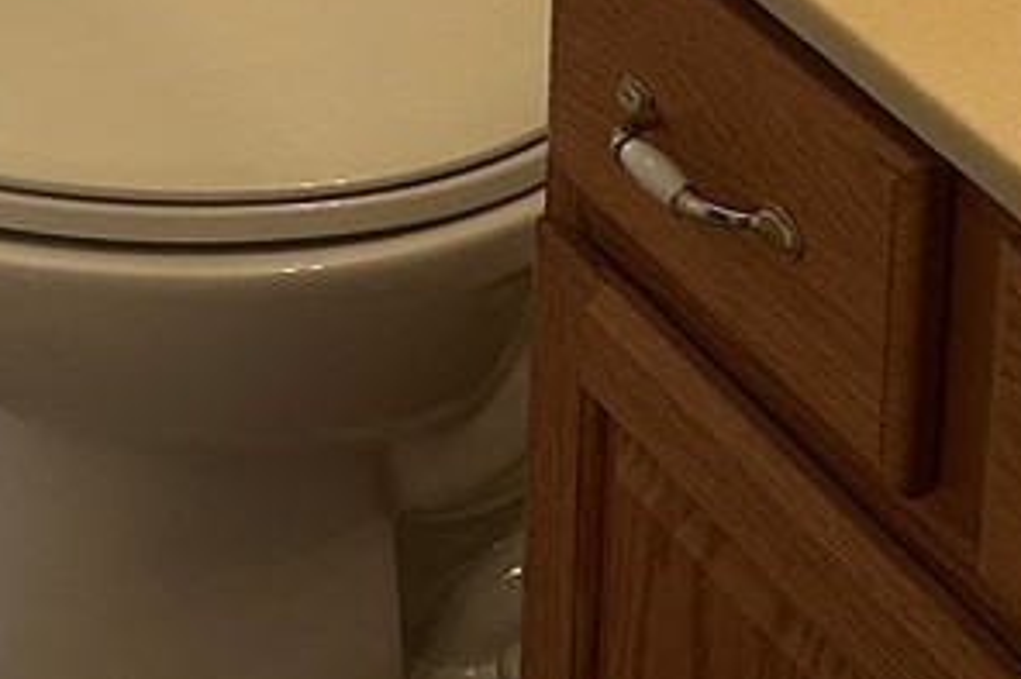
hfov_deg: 14.3
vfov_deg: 8.9
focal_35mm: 135
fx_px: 3826
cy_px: -1117
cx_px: -473
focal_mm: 6.86
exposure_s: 1/120
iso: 160
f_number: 1.78
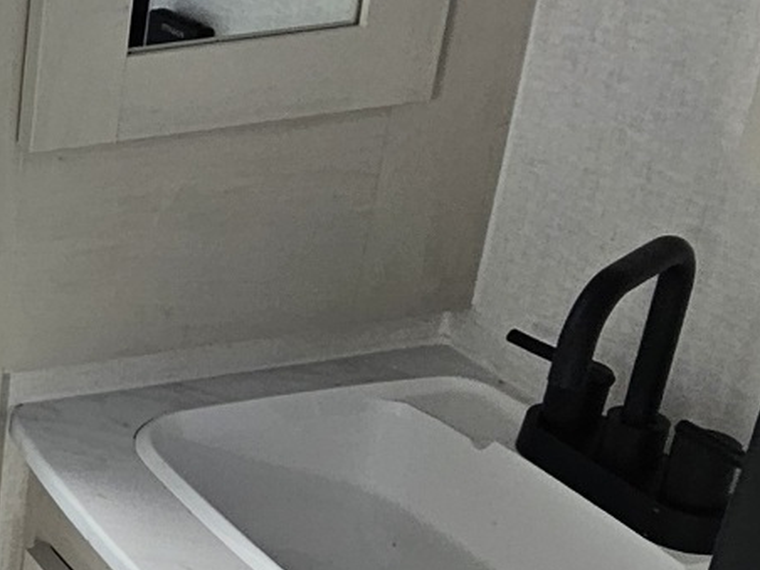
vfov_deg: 21.3
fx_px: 1515
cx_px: -582
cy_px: 247
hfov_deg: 20.5
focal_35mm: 69
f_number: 2.2
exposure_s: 1/101
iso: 125
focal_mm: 2.2
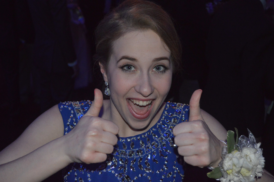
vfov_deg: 28.0
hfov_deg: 41.1
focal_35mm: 48
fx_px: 365
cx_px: 137
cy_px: 91
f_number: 4.8
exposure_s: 1/60
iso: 3200
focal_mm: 32
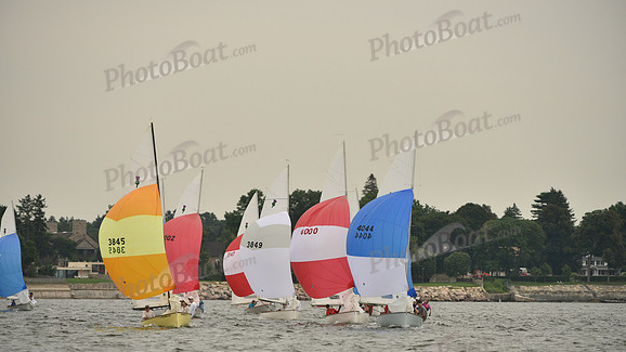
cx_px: 313
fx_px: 5411
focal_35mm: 326
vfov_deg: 3.7
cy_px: 204
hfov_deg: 6.6
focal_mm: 310
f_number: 5
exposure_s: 1/1250
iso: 320
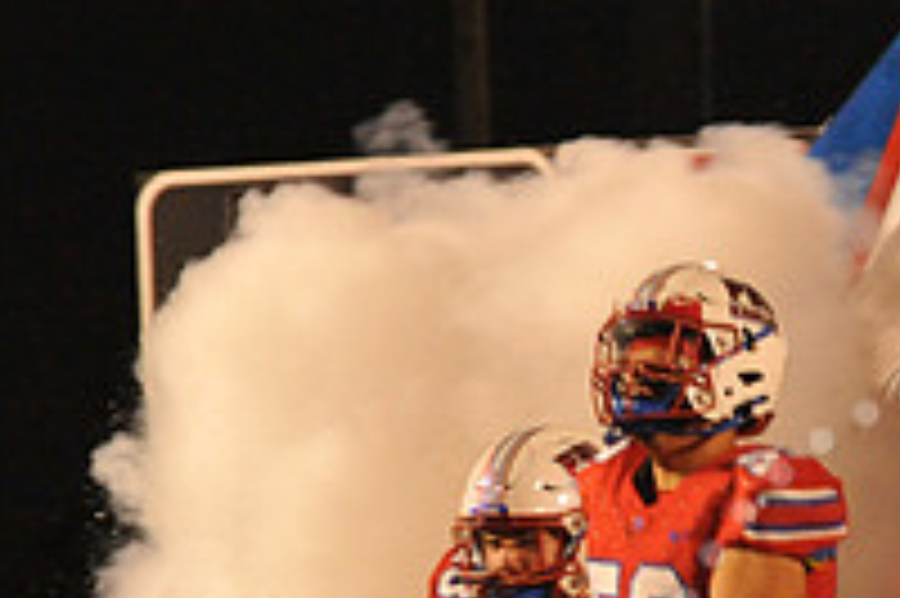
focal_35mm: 420
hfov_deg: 4.9
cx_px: 1062
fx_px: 10491
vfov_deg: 3.3
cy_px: 778
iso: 5000
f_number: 7.1
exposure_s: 1/160
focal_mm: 145
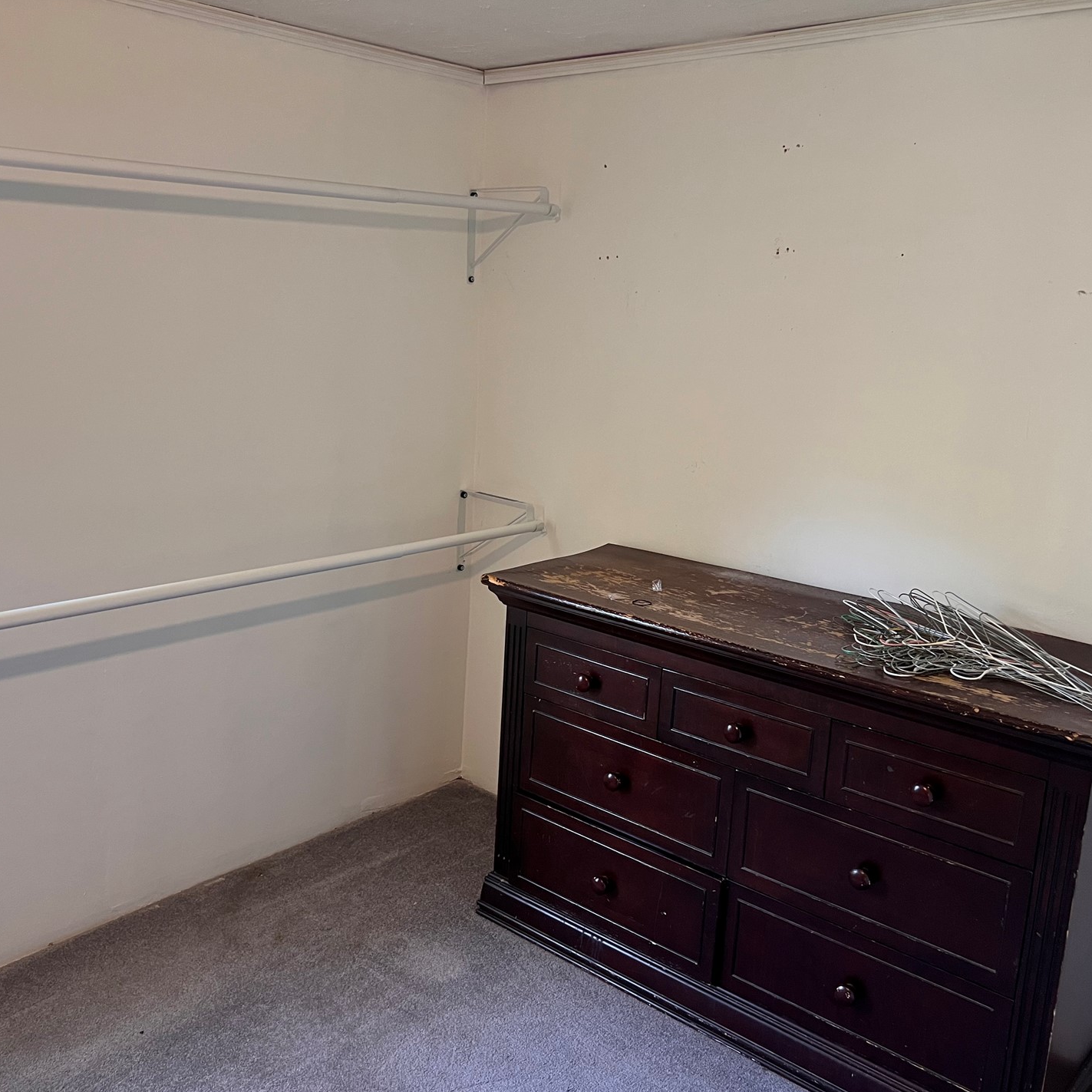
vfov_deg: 52.5
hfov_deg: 52.5
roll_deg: -1.9
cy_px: 550
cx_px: 531
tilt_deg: -12.2
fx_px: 1106
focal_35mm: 31
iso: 200
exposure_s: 1/60
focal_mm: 5.7
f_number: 1.5
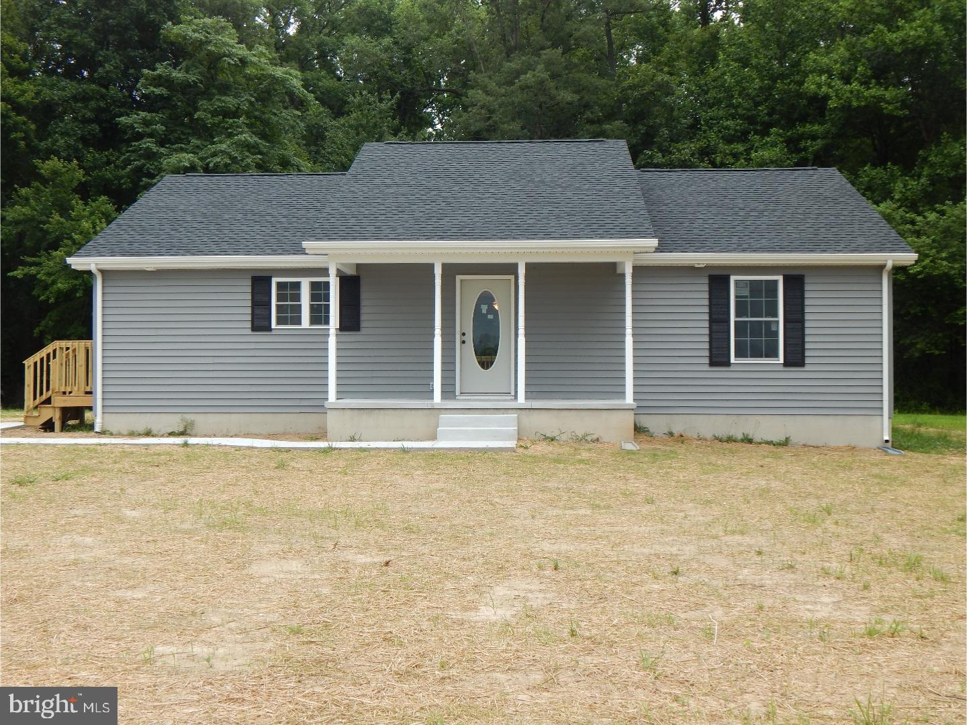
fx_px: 1062
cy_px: 362
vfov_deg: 37.7
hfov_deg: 49.0
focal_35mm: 38
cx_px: 484
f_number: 3.4
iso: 125
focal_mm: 6.8
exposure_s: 1/320
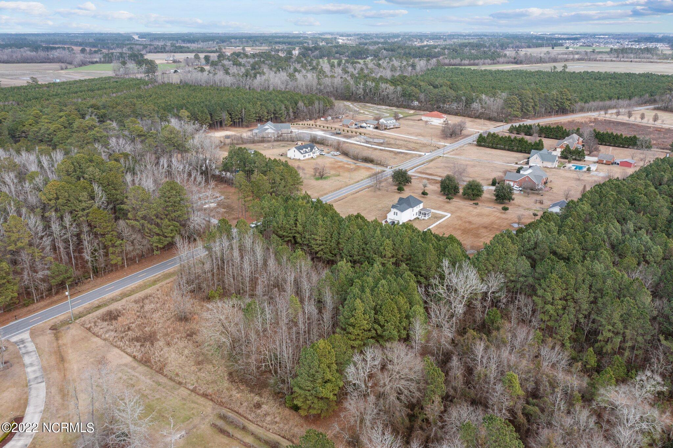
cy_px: 224
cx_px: 336
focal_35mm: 28
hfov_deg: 65.5
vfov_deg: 46.4
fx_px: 523
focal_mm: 10.26
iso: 100
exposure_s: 1/400
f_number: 4.5
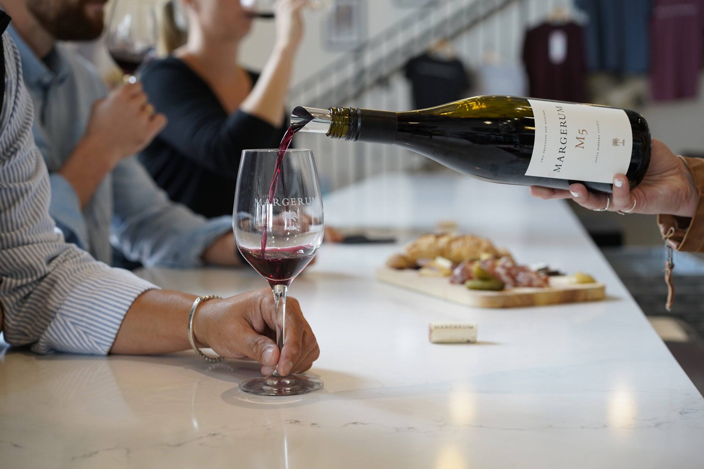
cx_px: 352
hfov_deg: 36.2
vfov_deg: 24.6
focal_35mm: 55
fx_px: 1076
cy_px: 234
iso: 1250
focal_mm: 55
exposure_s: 1/160
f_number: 4
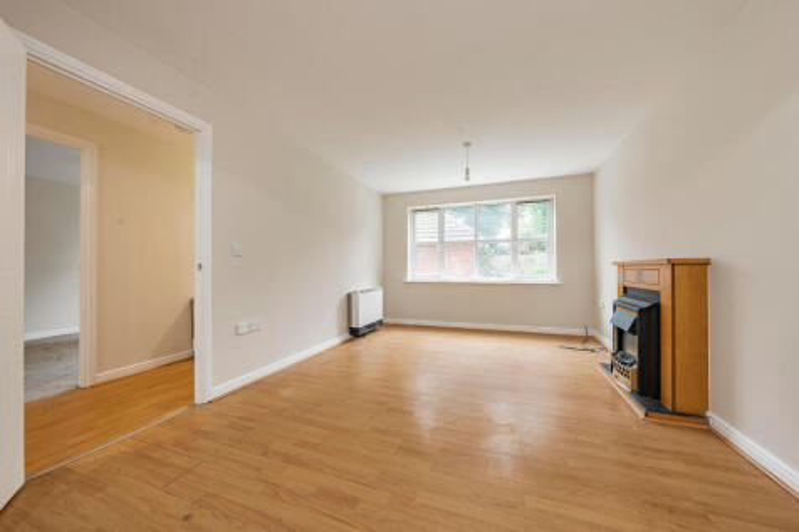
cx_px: 400
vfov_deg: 90.0
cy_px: 266
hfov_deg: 112.6
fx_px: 266
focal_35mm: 12
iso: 320
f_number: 9
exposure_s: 1/2.5
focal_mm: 12
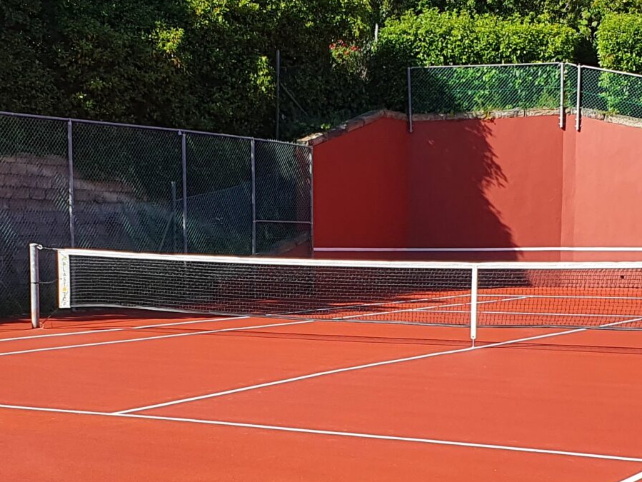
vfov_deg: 19.8
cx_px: 275
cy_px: 326
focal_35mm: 74
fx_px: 1373
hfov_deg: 26.3
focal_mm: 4.32
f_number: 2.4
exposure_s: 1/1136
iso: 50
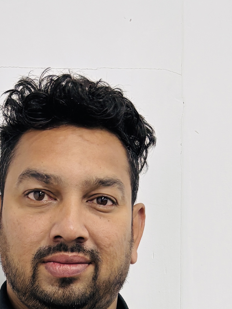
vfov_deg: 19.5
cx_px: 73
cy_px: 427
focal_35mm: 91
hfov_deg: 16.2
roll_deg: +0.3
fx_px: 813
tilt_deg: -5.4
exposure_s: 1/50
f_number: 1.6
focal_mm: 5.96
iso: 125
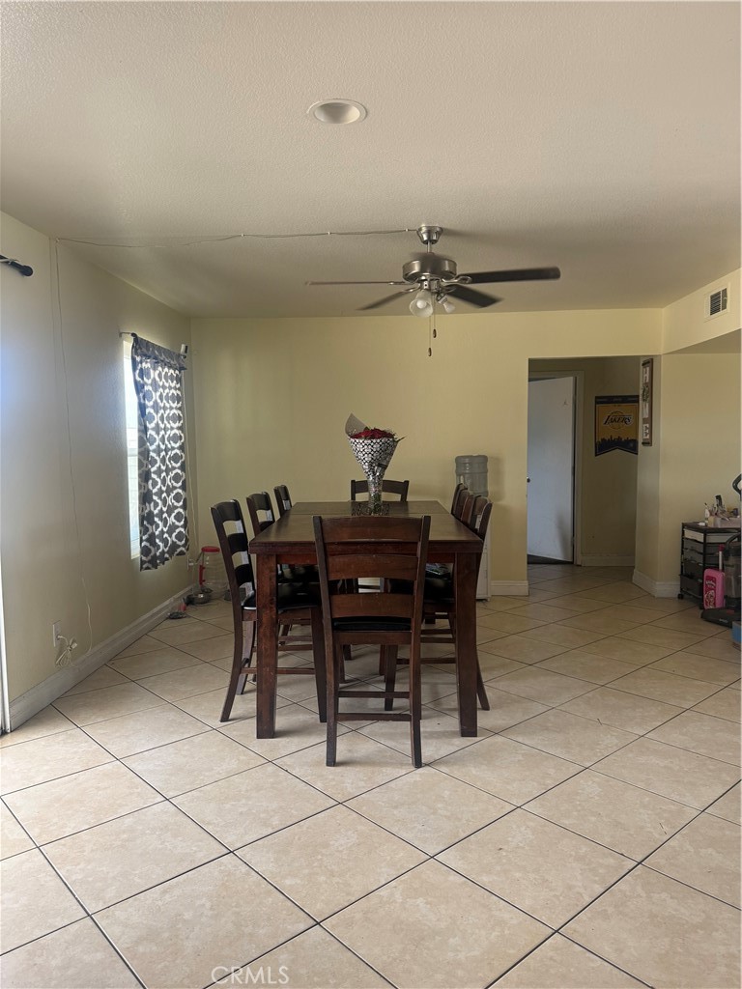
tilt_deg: -4.6
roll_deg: +0.9
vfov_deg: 71.6
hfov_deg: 56.8
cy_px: 494
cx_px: 371
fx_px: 686
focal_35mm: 24
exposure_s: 1/121
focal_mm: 6.76
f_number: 1.78
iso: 125
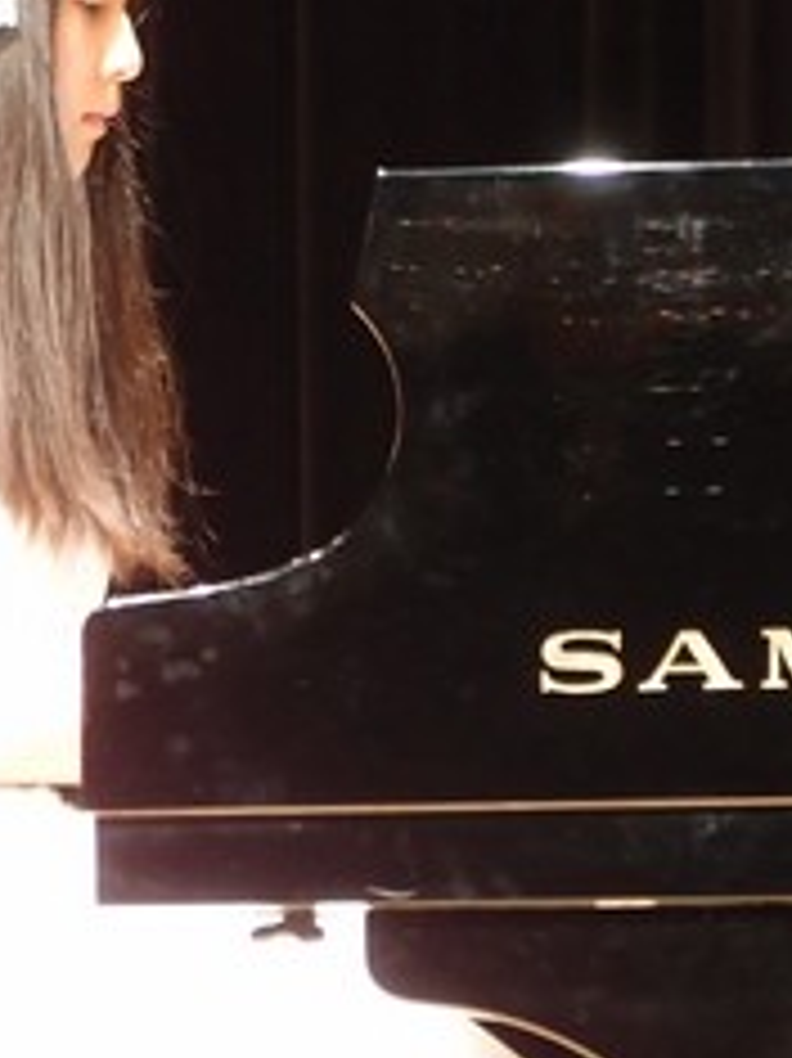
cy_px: 428
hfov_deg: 3.9
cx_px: 536
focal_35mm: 382
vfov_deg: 5.2
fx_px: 11664
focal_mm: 24
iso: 200
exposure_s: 1/10
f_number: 2.5
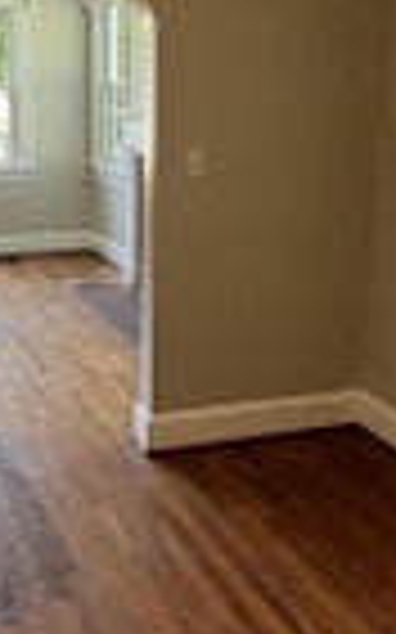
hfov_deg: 26.7
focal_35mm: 47
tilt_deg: -17.0
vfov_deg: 42.7
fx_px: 812
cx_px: 63
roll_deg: -0.4
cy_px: 319
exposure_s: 1/120
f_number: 1.8
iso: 160
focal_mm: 1.57
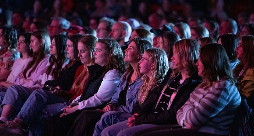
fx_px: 1269
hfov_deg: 11.4
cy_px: 52
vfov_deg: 6.1
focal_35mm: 191
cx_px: 127
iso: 10000
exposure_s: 1/30
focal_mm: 180
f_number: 2.8
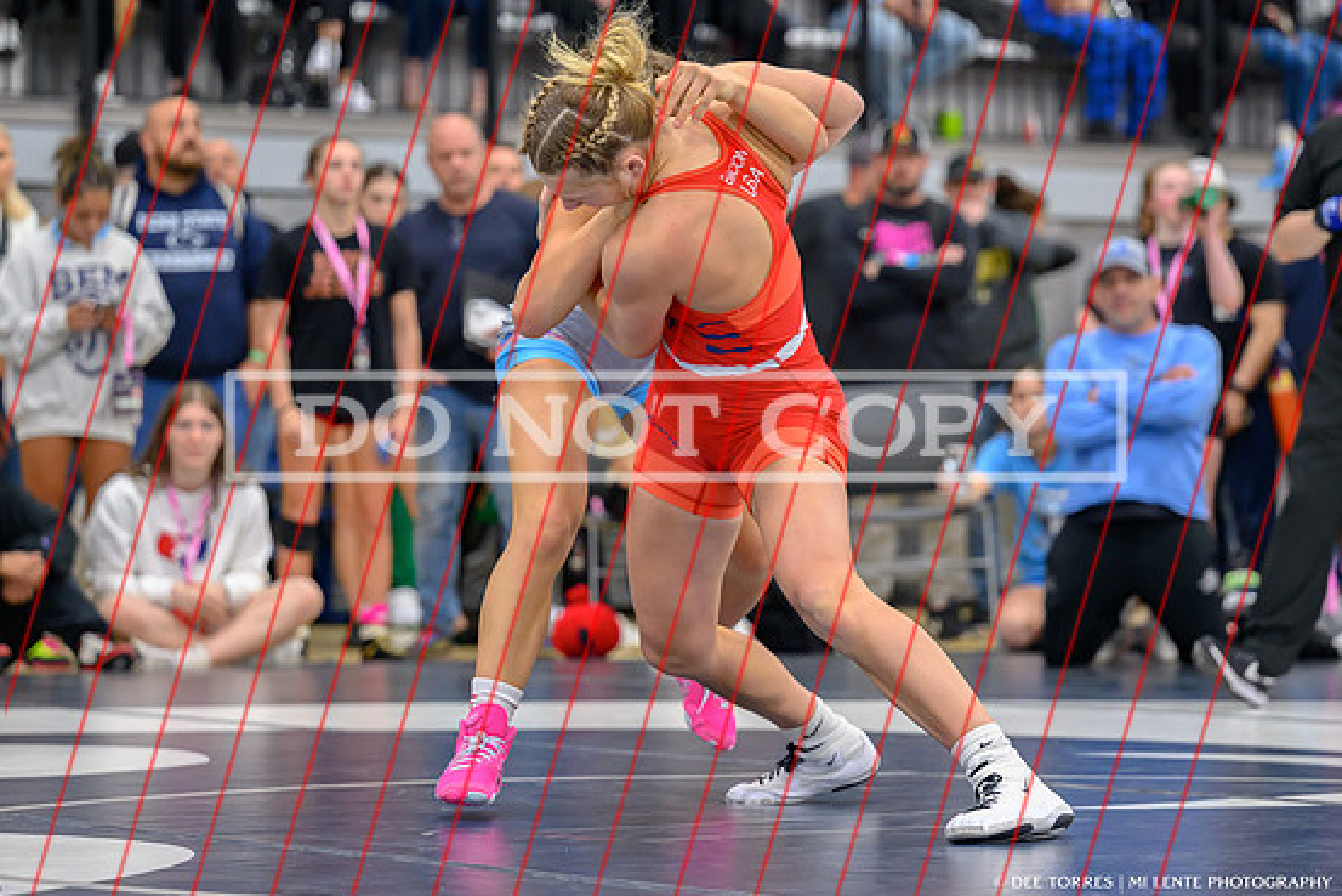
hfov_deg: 14.5
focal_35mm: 141
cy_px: 341
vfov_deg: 9.7
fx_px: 5257
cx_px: 733
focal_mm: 101
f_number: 2.8
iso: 2200
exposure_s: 1/800
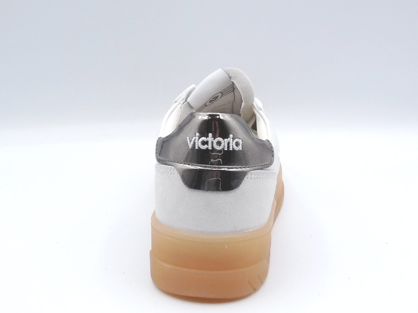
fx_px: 616
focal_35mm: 51
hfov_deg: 37.5
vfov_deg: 28.6
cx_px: 209
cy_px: 156
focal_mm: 5.1
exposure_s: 1/200
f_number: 5
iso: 100
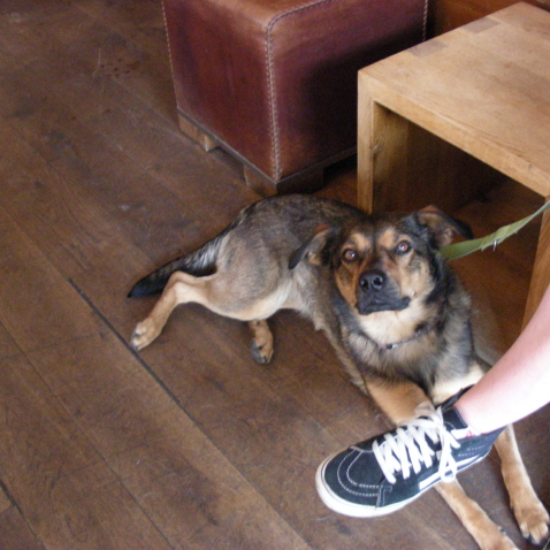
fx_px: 809
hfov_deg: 37.4
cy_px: 275
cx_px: 334
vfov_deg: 37.6
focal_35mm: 45
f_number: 3.5
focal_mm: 6.3
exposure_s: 1/8
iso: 431
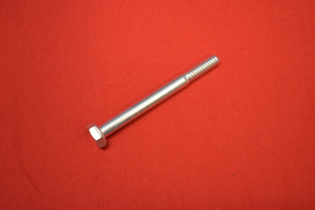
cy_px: 105
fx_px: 499
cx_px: 158
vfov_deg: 23.8
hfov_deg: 35.0
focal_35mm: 57
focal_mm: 38
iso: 800
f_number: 5
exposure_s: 1/60
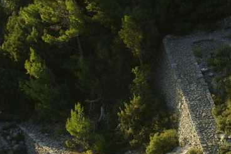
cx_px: 191
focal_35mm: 146
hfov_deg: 14.0
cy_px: 146
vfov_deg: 9.3
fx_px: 936
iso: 100
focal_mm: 45
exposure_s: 1/80
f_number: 7.1
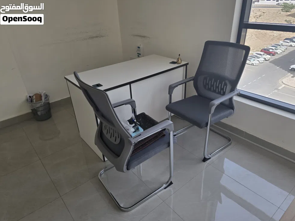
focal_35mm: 24
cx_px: 147
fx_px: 205
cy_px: 111
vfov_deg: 56.8
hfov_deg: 71.6
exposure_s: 1/180
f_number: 1.7
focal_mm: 6.3
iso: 64
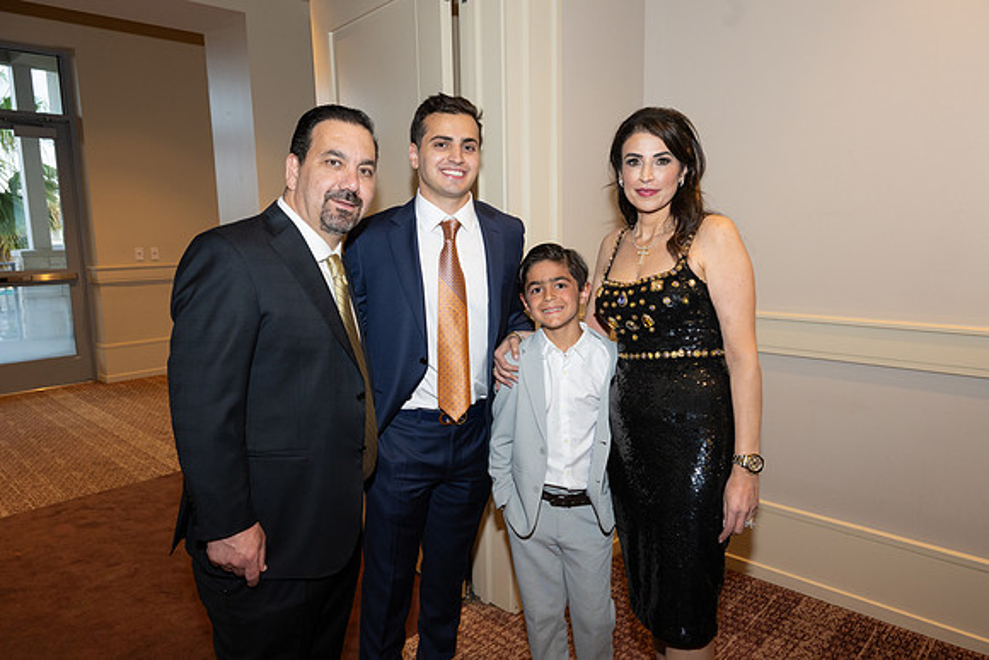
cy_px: 330
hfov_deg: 73.7
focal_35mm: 24
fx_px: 659
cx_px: 494
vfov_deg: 53.2
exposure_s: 1/100
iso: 800
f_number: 5.6
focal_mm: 24
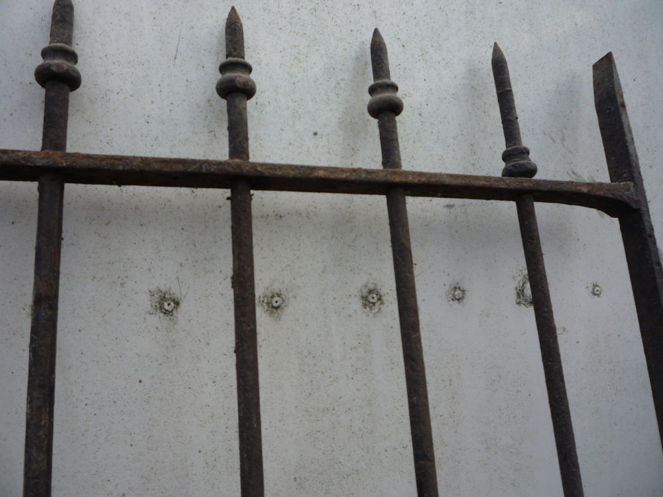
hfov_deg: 60.0
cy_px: 248
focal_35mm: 30
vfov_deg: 46.8
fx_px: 575
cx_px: 332
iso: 100
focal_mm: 5.2
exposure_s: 1/200
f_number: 4
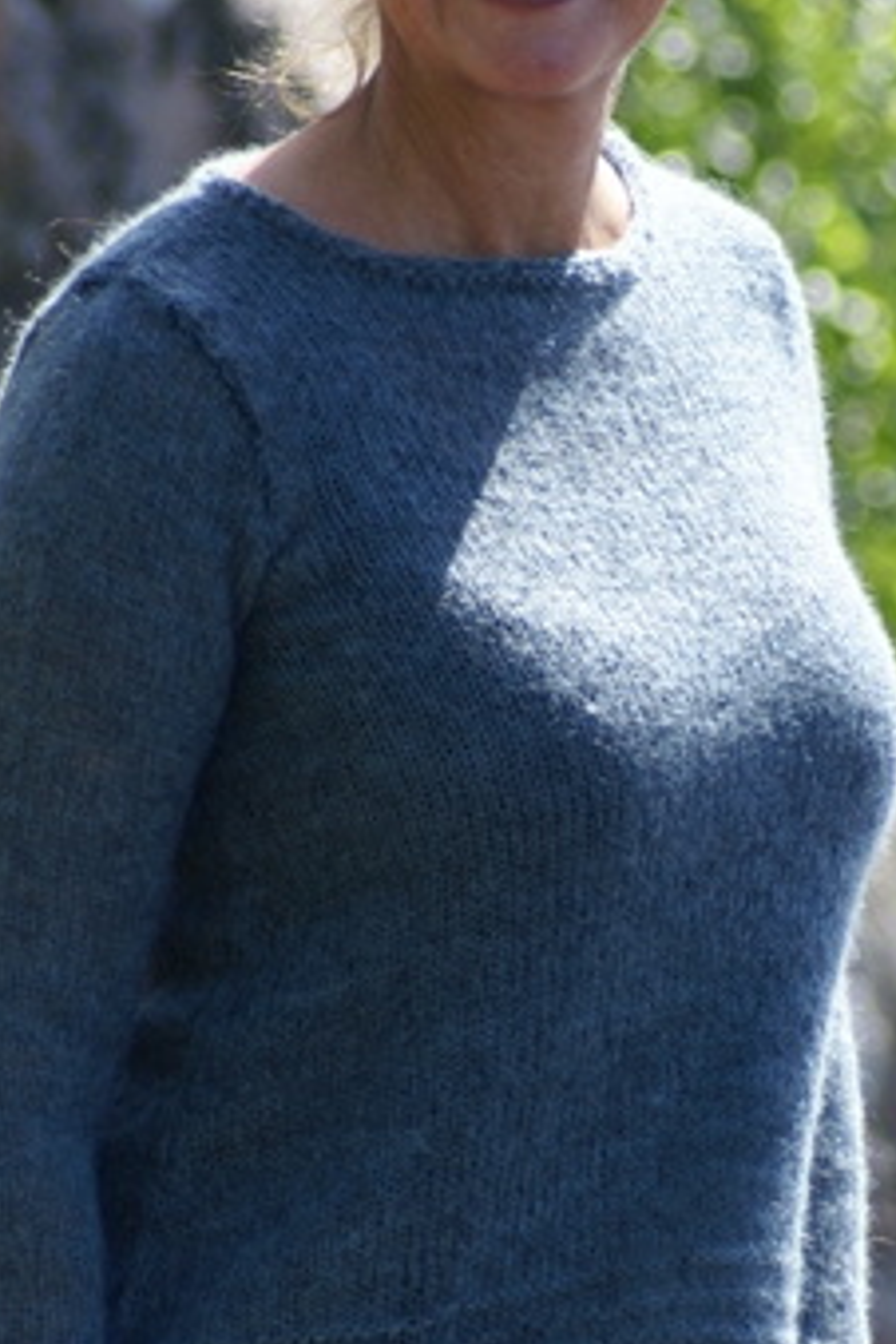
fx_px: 26505
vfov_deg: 2.9
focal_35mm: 710
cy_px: 979
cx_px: 706
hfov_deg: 1.9
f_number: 5.6
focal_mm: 200
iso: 125
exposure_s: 1/320
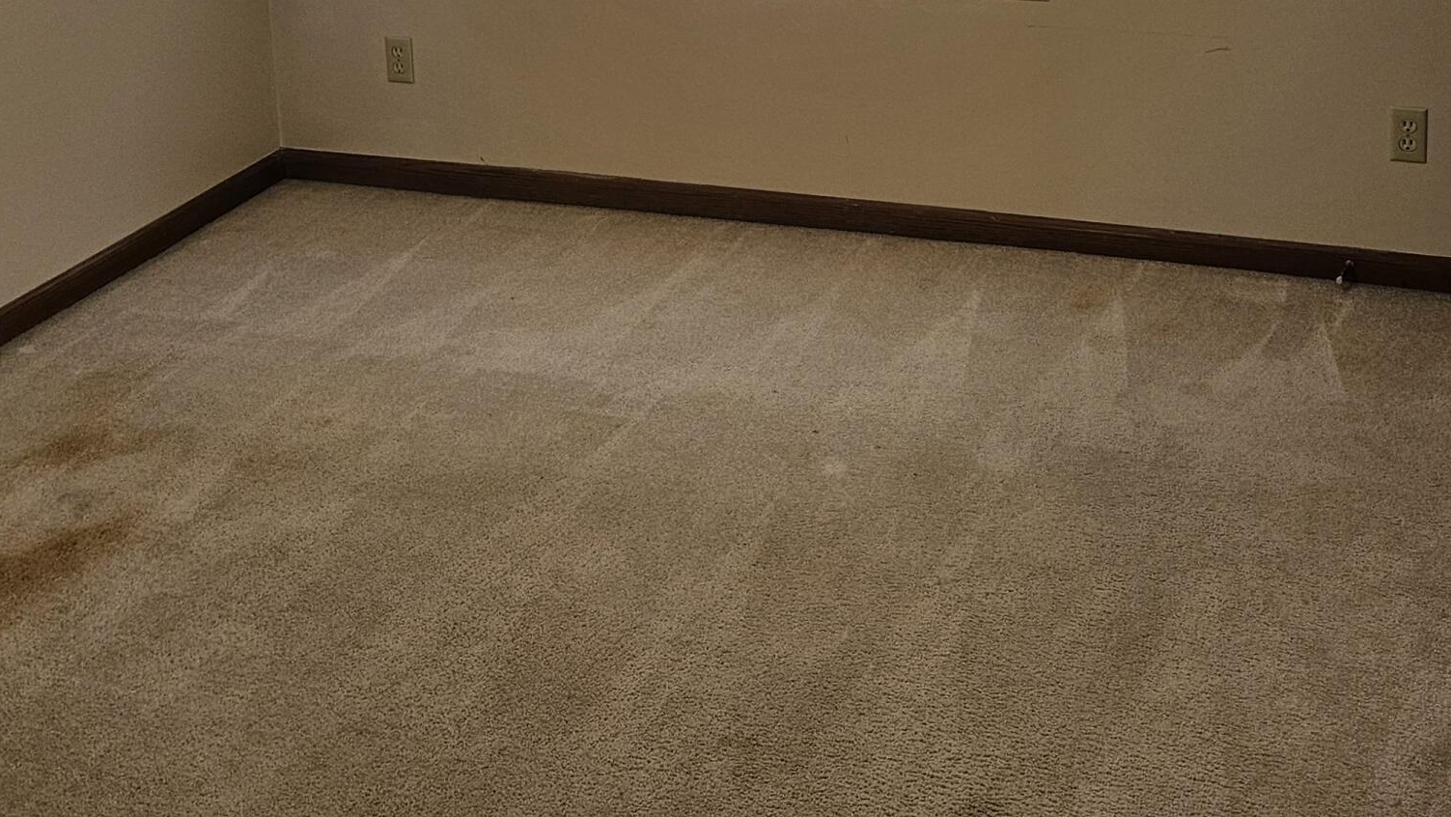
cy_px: -143
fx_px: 1924
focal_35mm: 50
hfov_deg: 41.2
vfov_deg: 22.3
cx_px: 851
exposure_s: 1/120
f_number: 1.8
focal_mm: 5.4
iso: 125
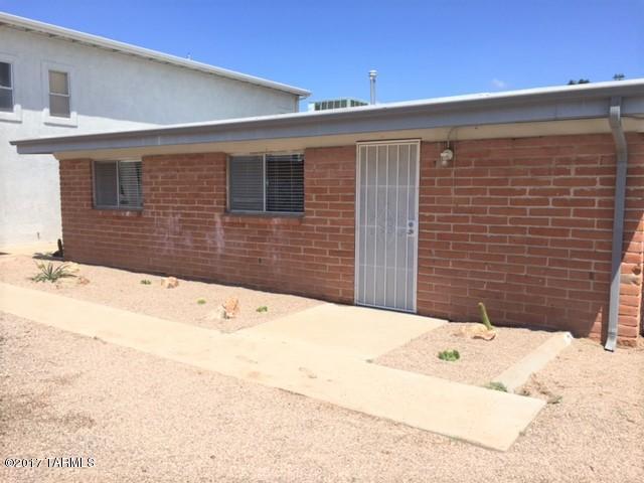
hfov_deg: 61.7
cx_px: 322
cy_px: 242
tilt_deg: -5.5
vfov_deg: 48.2
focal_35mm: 29
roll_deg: -0.9
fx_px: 540
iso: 32
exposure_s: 1/2639
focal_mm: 4.15
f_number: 2.2
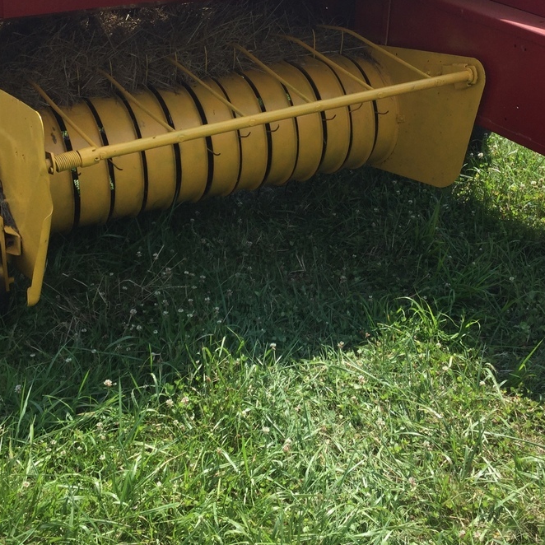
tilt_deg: -23.5
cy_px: 209
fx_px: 944
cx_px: 315
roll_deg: -0.7
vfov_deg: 32.1
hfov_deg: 32.1
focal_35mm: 53
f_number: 2.4
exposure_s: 1/679
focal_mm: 3.3
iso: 25
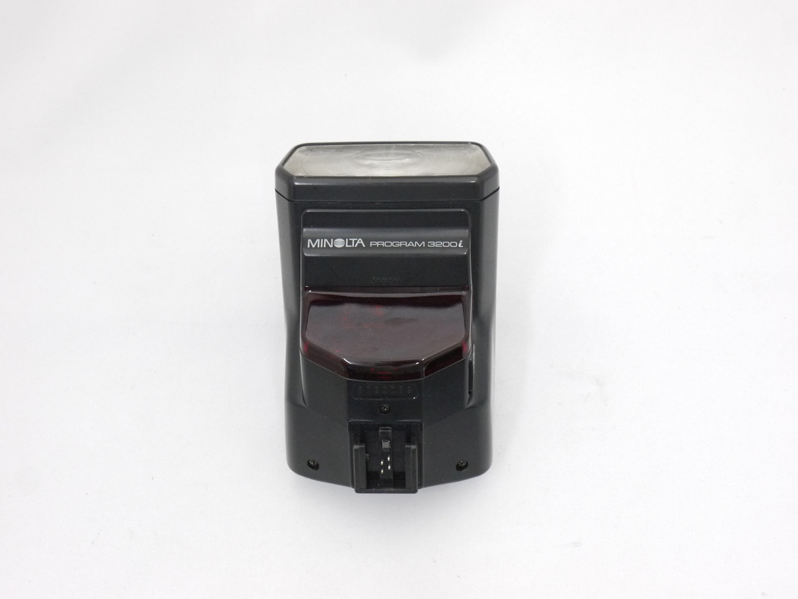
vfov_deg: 30.3
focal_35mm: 48
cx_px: 399
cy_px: 300
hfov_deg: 39.7
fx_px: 1107
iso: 800
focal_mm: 24
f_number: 9
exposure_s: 1/20
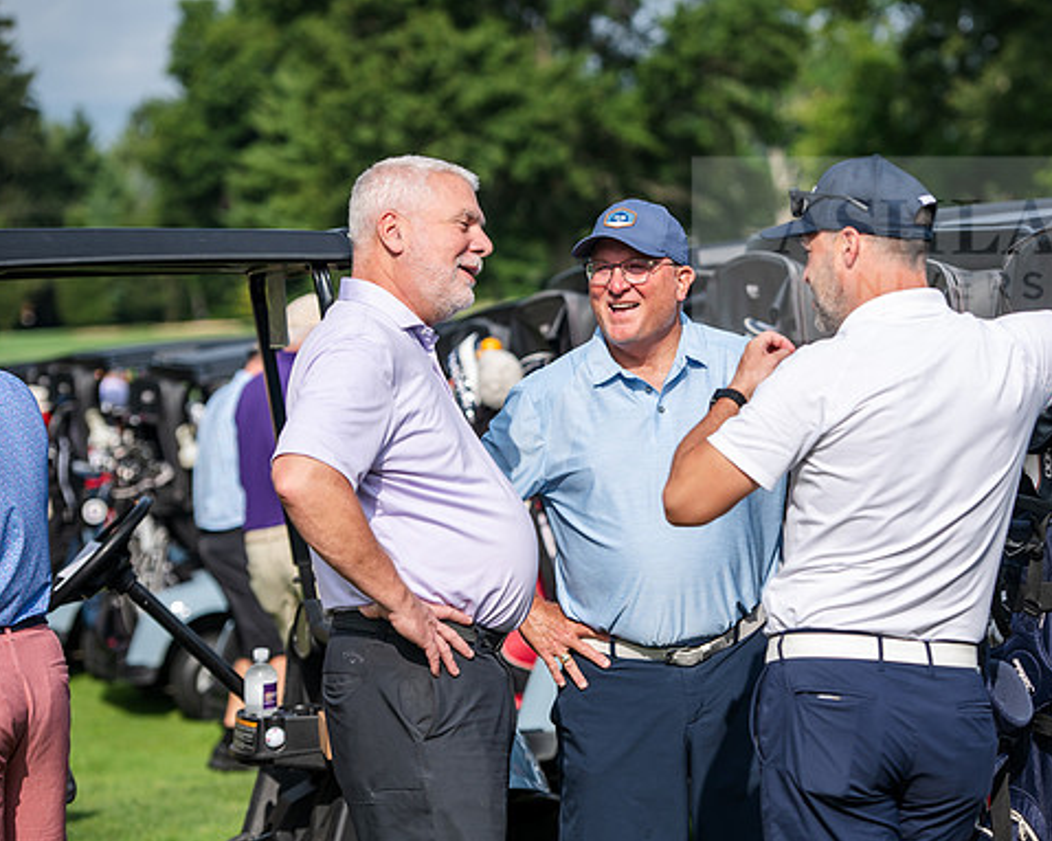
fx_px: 3891
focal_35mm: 125
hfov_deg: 15.4
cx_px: 626
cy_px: 423
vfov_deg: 12.3
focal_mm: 110
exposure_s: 1/1250
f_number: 3.5
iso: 80
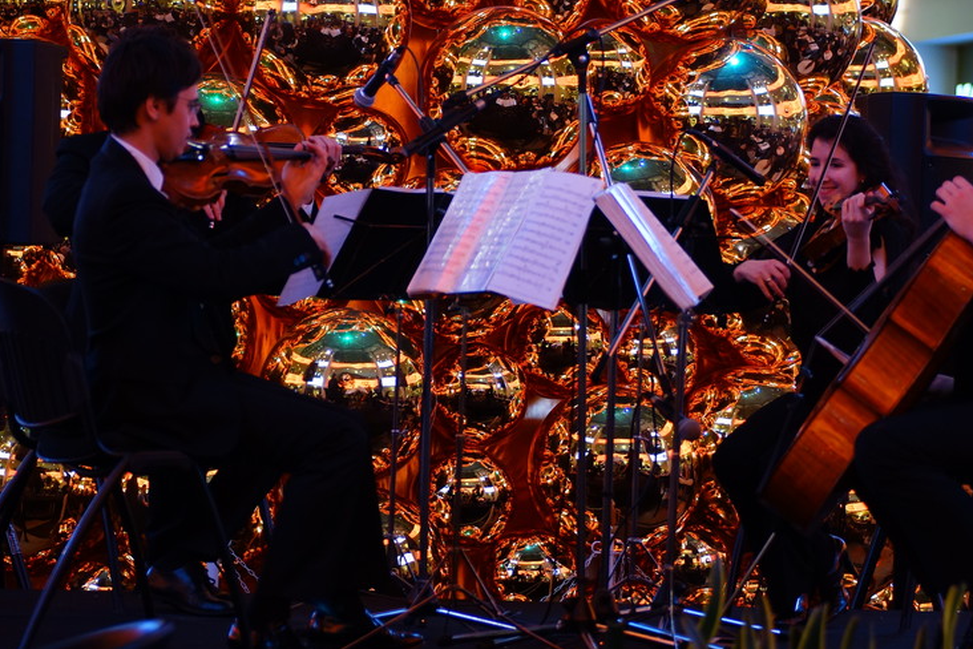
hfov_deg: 12.4
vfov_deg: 8.3
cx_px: 552
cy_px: 333
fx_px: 4486
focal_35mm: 166
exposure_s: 1/100
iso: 400
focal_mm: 90
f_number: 2.8
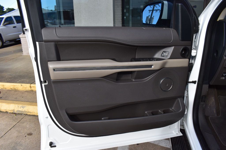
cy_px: 75
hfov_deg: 67.4
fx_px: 169
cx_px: 113
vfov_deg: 47.9
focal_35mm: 27
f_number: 10
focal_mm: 18
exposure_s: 1/320
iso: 400
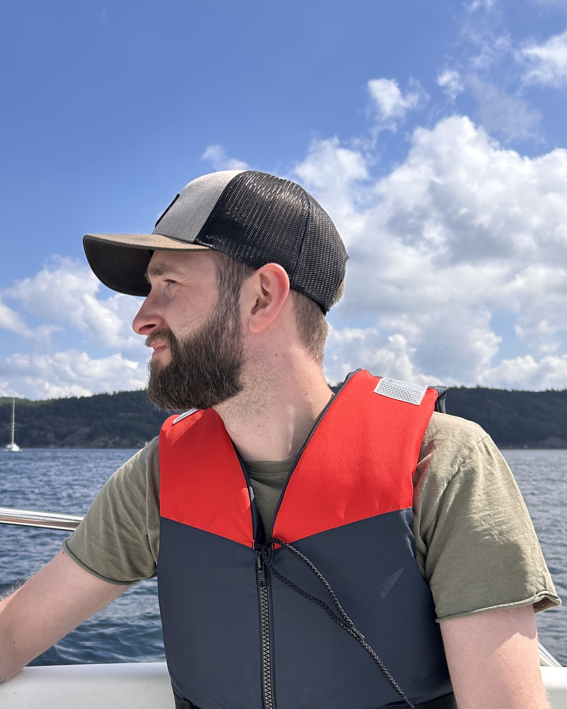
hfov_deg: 37.9
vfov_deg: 45.9
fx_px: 818
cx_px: 198
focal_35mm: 39
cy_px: 486
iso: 50
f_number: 1.5
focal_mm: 5.7
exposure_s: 1/3968
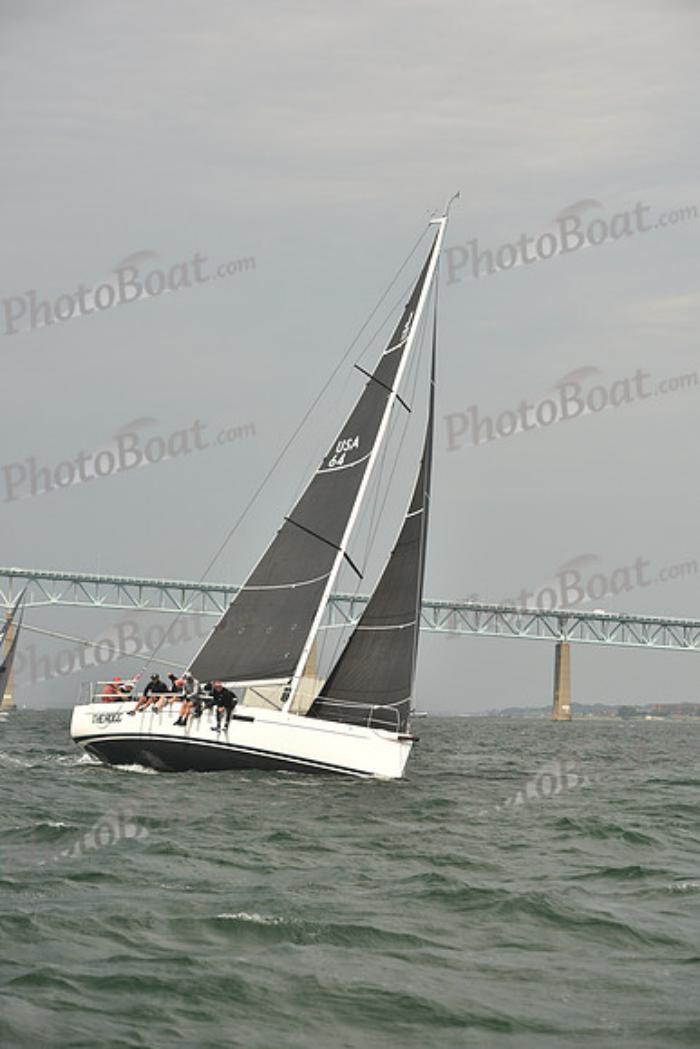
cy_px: 524
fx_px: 2769
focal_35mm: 95
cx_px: 350
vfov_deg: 21.5
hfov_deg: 14.4
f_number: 5.6
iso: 250
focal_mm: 95
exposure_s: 1/640
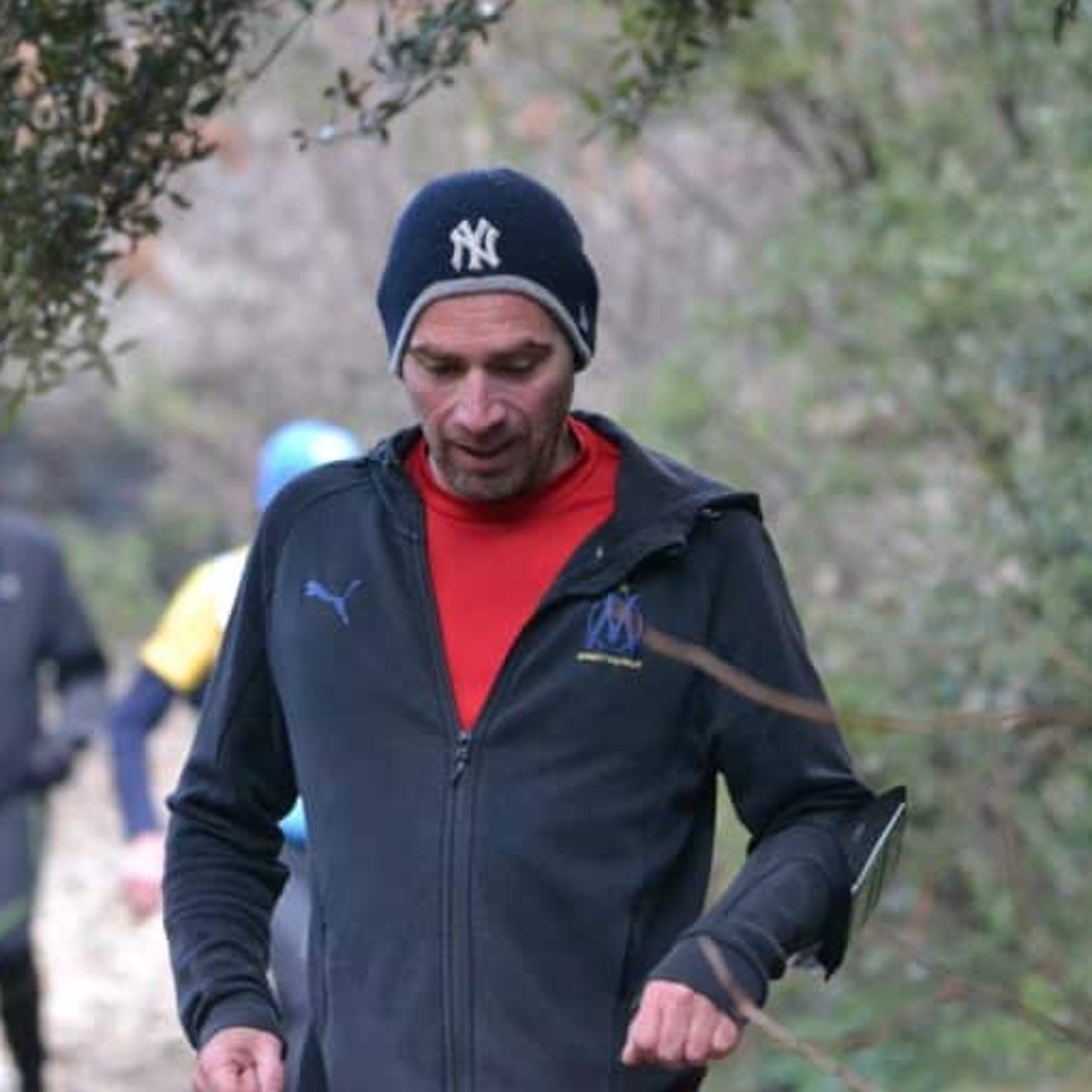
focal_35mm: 288
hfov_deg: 6.1
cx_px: 488
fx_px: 10279
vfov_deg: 6.1
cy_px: 546
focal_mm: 150
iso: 3200
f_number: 5
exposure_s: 1/400
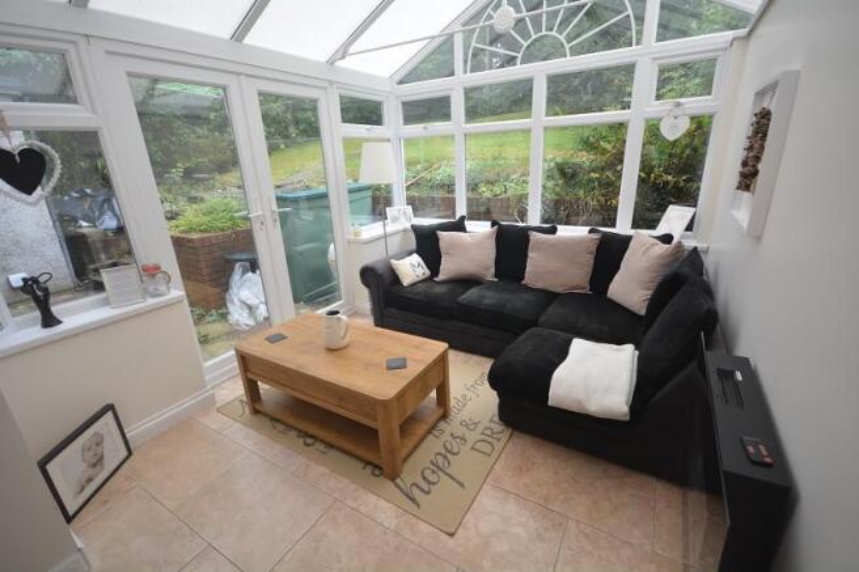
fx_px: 358
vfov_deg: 77.3
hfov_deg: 100.4
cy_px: 286
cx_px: 430
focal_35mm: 15
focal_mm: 10
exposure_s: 1/80
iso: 400
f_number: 4.5
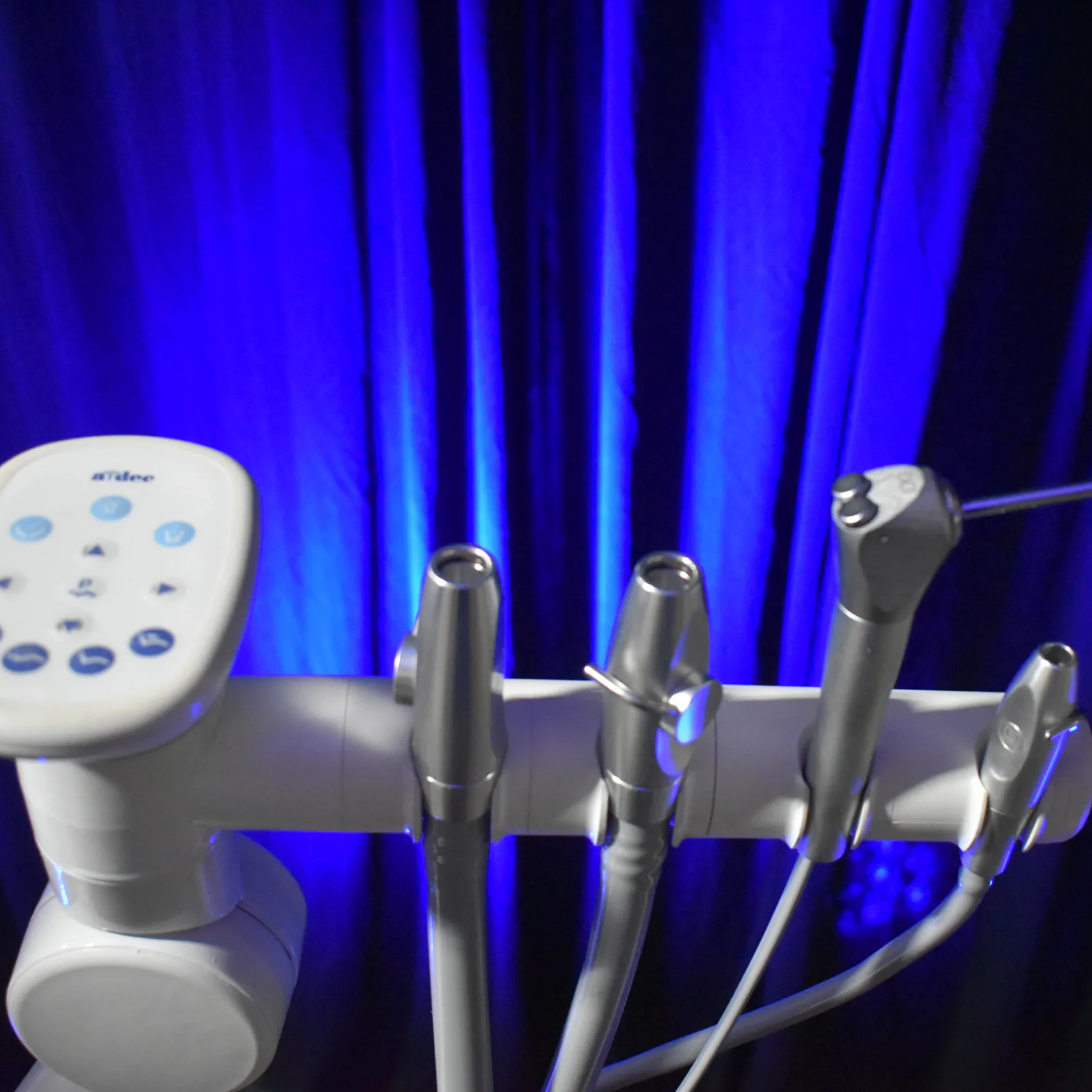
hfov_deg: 36.7
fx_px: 1642
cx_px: 647
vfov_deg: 36.8
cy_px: 544
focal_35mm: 46
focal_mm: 24
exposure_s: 1/125
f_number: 4
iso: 4000
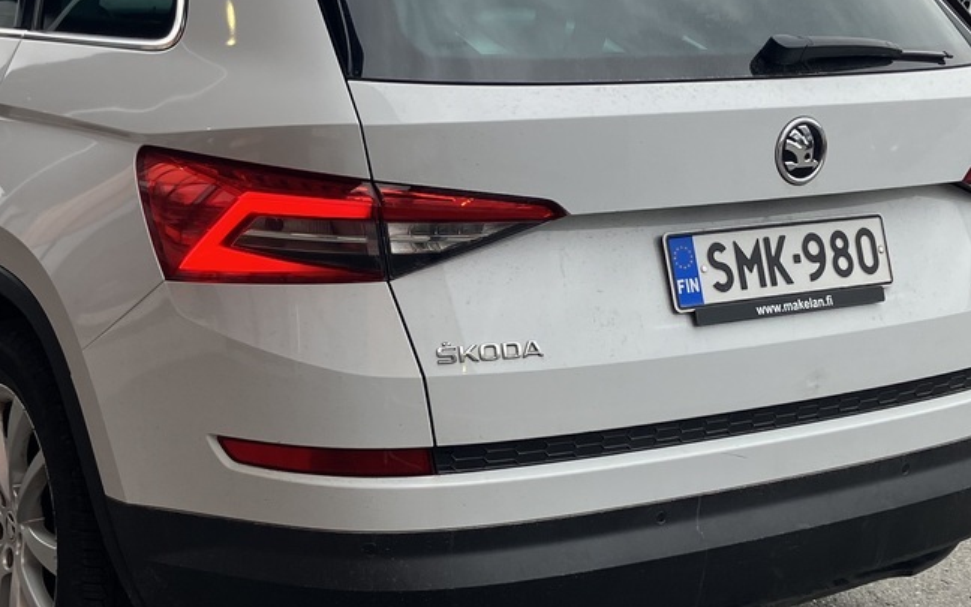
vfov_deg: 19.7
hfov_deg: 31.0
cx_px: 432
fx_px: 1747
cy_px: 250
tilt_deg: -10.1
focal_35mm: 66
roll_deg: -0.4
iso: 32
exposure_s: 1/292
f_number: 1.8
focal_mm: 3.99
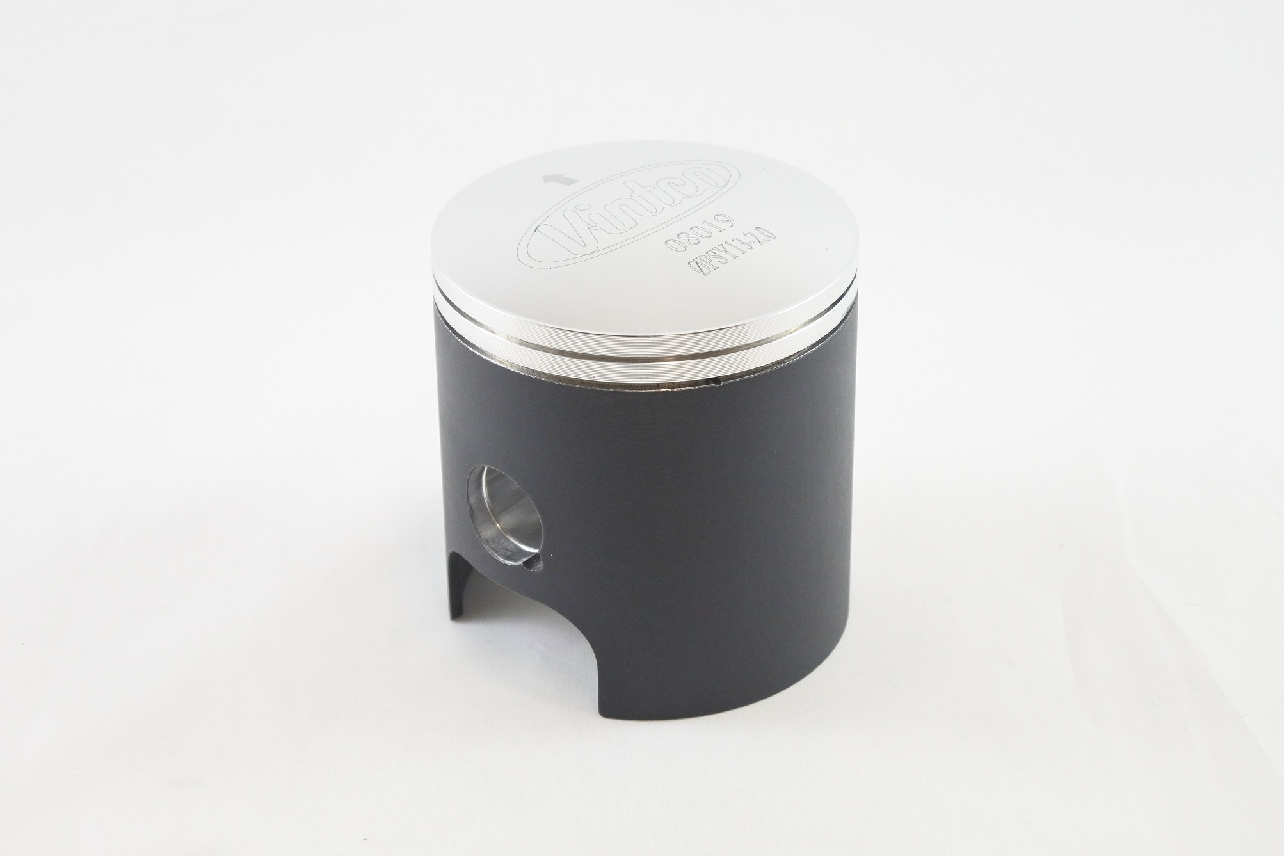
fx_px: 2175
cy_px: 428
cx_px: 642
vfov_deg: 22.3
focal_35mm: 61
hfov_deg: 32.9
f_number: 5
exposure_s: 1/125
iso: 720
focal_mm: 22.7
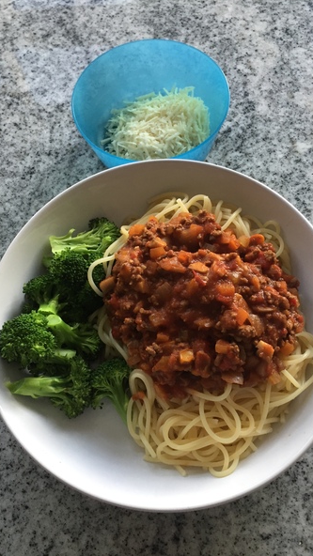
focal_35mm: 32
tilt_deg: -65.0
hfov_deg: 36.7
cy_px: 279
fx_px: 472
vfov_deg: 61.0
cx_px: 162
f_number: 2.2
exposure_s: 1/33
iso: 125
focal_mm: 4.15
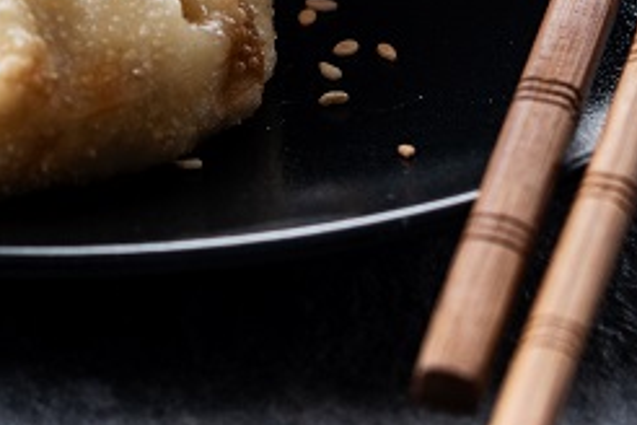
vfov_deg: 4.7
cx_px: 57
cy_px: -216
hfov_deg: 7.0
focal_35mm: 293
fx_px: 5184
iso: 100
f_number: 5
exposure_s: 1/200
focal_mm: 60
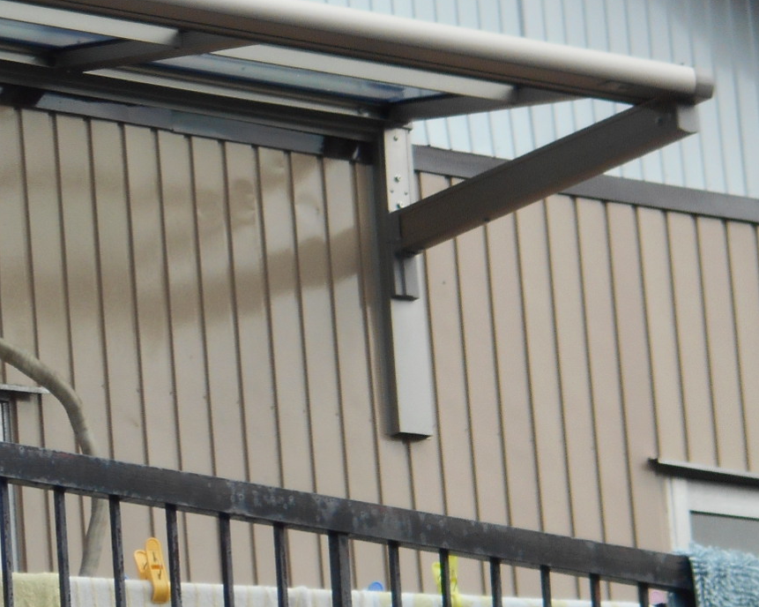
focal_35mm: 335
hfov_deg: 5.7
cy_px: 414
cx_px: -212
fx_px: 7522
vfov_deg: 4.6
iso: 80
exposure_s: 1/320
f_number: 6.5
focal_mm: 23
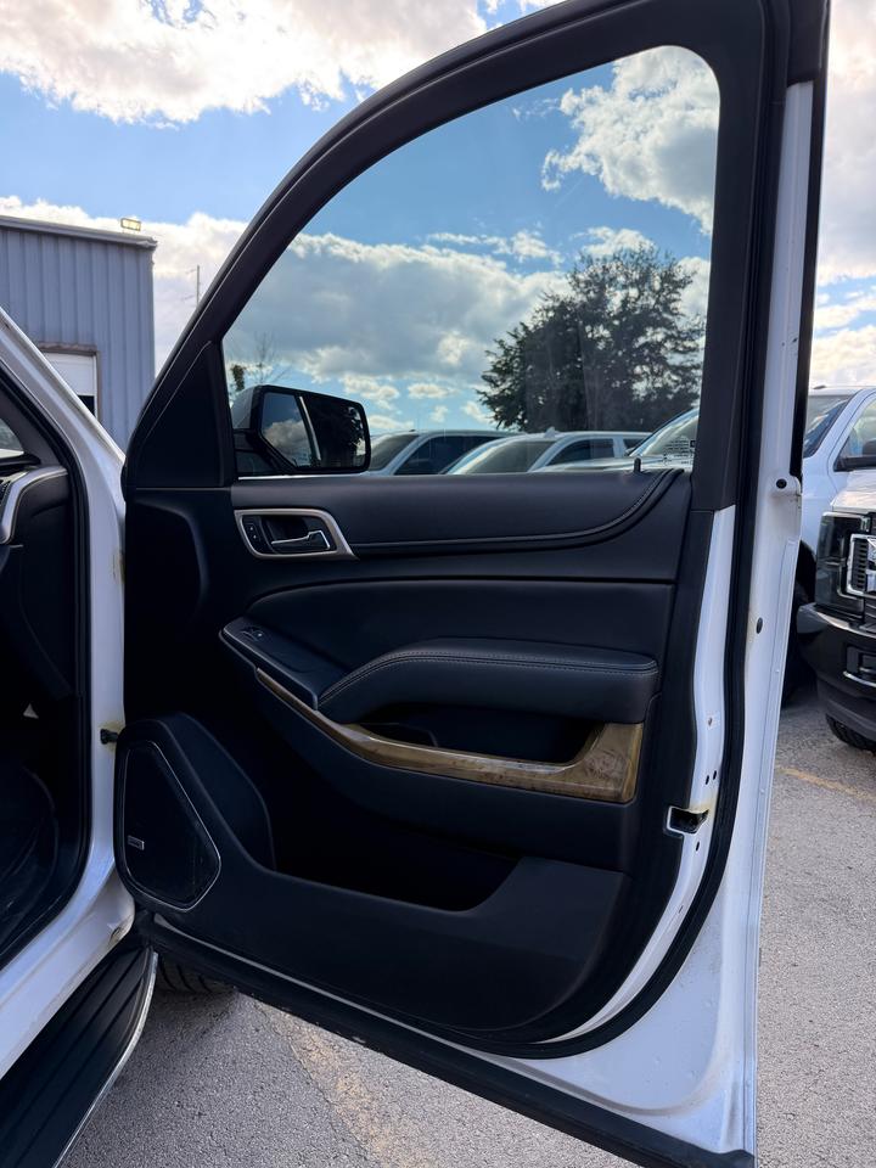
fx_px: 810
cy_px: 584
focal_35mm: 24
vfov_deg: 71.6
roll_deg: -1.0
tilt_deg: -5.8
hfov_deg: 56.8
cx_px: 438
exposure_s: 1/796
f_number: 1.78
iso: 80
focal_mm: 6.76
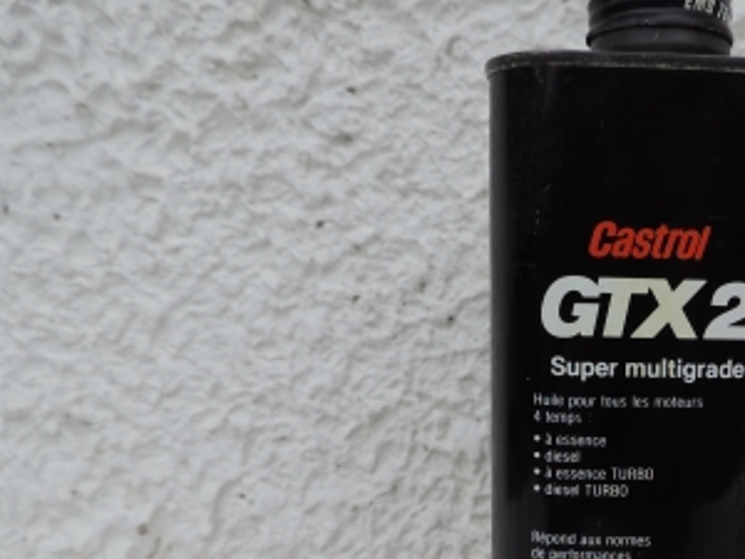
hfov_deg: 37.3
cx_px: 658
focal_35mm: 48
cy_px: 484
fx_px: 1033
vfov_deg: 29.2
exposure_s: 1/250
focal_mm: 4.3
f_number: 3
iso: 80
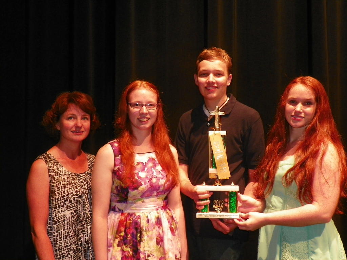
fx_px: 401
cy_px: 130
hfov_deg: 46.8
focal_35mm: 40
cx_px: 174
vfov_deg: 36.0
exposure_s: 1/30
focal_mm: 7.1
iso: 200
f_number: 3.2
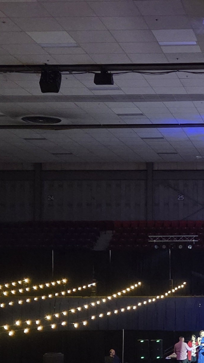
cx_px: 253
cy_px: 247
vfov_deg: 25.4
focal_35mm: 83
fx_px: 799
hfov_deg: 14.1
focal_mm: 5.4
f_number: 1.8
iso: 1250
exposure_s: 1/60
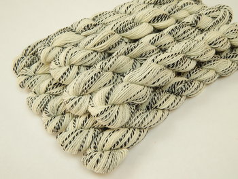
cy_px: 90
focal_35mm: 38
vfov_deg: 37.8
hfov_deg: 48.9
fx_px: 261
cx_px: 119
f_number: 3.4
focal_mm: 6.8
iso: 125
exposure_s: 1/25
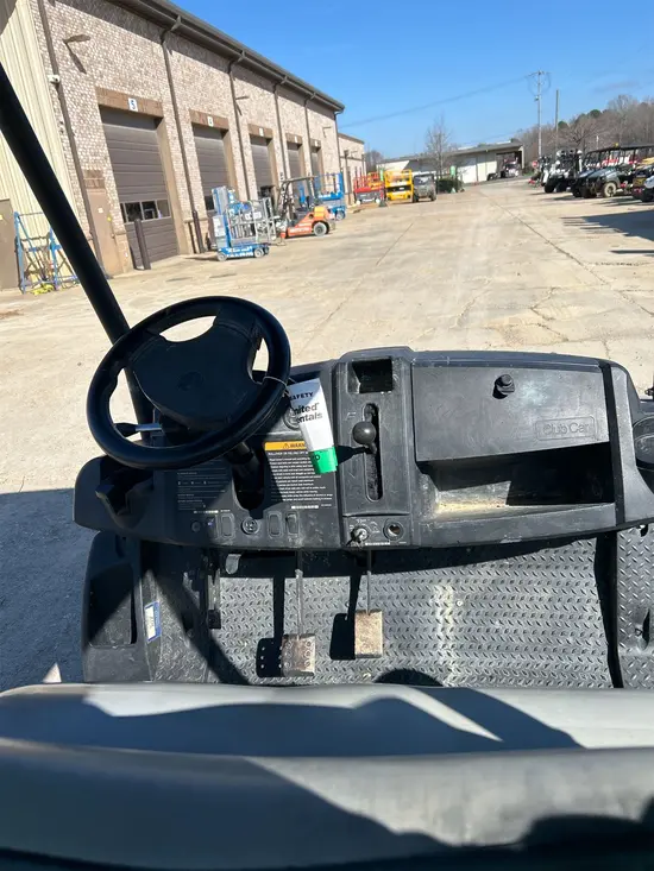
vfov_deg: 67.3
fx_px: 655
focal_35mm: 26
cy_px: 436
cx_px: 327
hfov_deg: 53.1
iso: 50
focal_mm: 5.7
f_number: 1.5
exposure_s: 1/3968
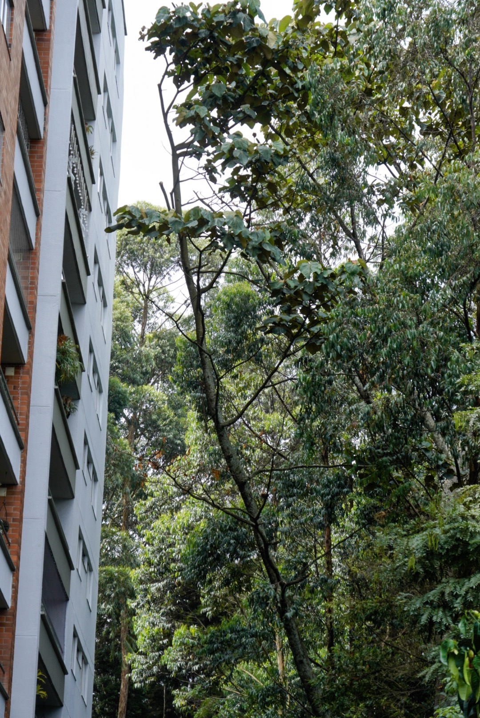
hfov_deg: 13.3
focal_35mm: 104
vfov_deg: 19.7
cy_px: 359
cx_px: 240
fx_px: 2066
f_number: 5
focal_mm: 69
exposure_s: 1/400
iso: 200
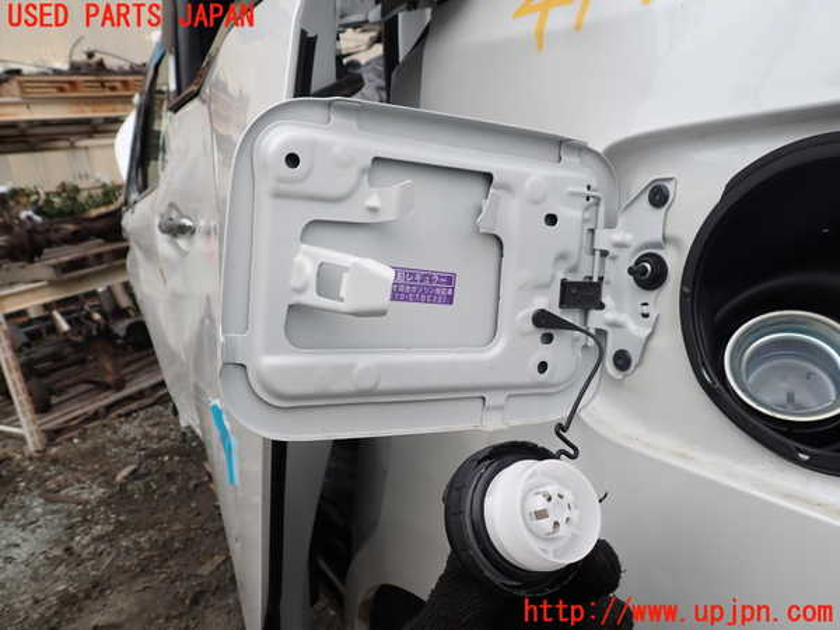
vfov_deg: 54.9
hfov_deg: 69.4
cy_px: 315
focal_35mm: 25
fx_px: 607
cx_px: 420
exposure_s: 1/1000
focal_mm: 4.5
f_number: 2.8
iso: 100
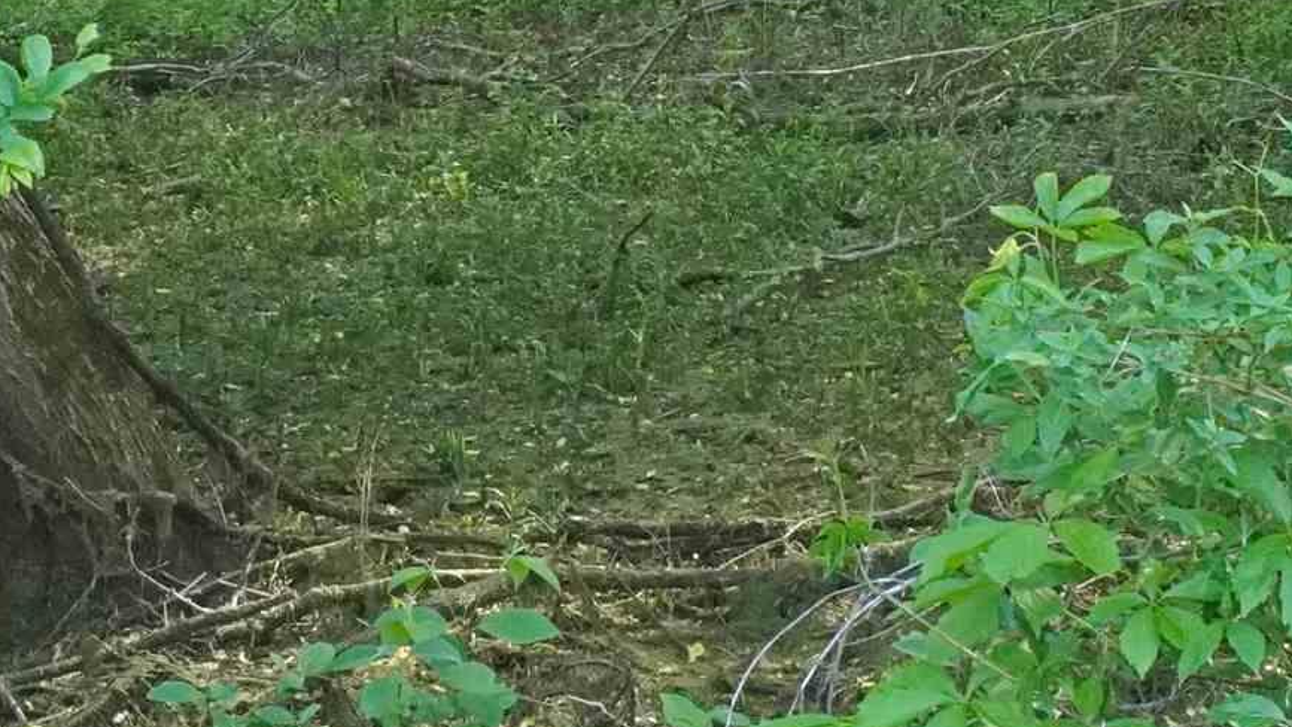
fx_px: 5722
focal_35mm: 167
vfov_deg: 7.2
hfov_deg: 12.9
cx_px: 678
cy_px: -228
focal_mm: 30
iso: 320
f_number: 18
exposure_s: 1/50
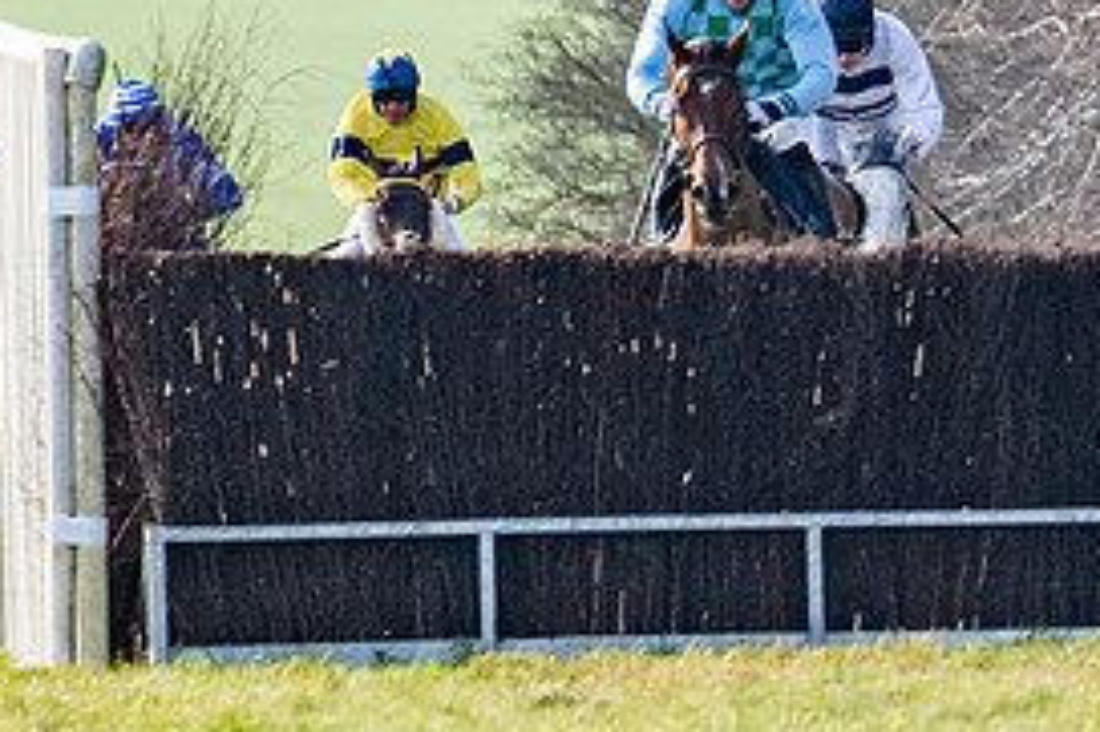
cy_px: -357
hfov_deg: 1.2
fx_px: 50812
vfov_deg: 0.8
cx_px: 2015
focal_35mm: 1664
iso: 400
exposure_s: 1/2500
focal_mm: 250
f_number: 4
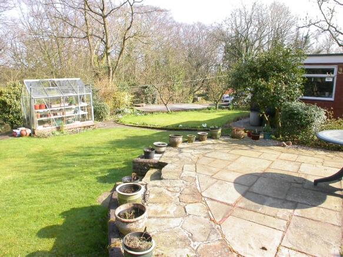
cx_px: 172
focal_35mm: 38
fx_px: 376
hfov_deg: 49.0
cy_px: 128
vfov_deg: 37.7
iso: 100
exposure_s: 1/140
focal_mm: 7.85
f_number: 4.7
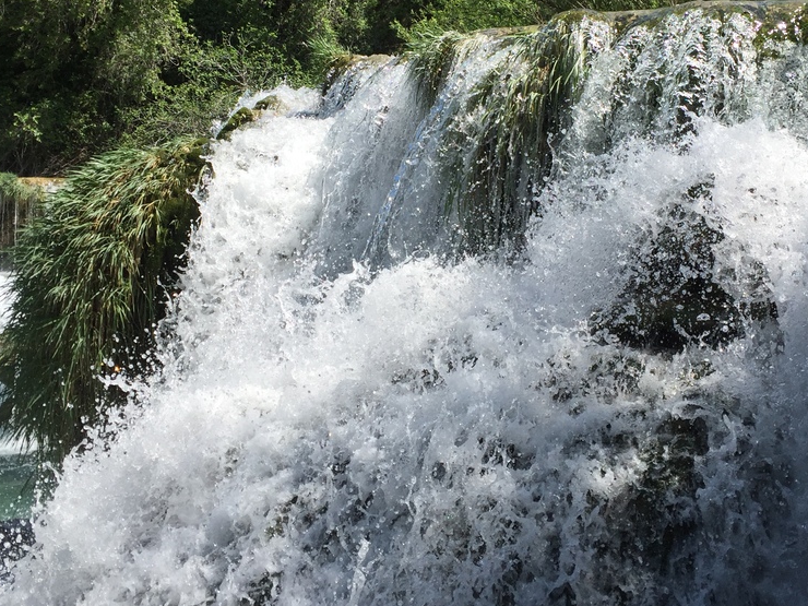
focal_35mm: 47
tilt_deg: -0.1
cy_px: 188
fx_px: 1097
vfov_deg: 30.6
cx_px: 449
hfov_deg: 40.4
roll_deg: +0.0
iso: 32
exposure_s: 1/1980
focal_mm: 4.15
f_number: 2.2
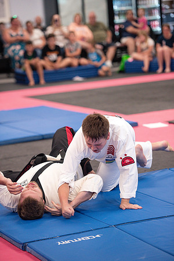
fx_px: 979
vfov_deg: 15.2
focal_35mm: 135
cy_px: 130
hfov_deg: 10.2
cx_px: 87
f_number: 2.8
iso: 1600
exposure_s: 1/400
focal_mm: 135
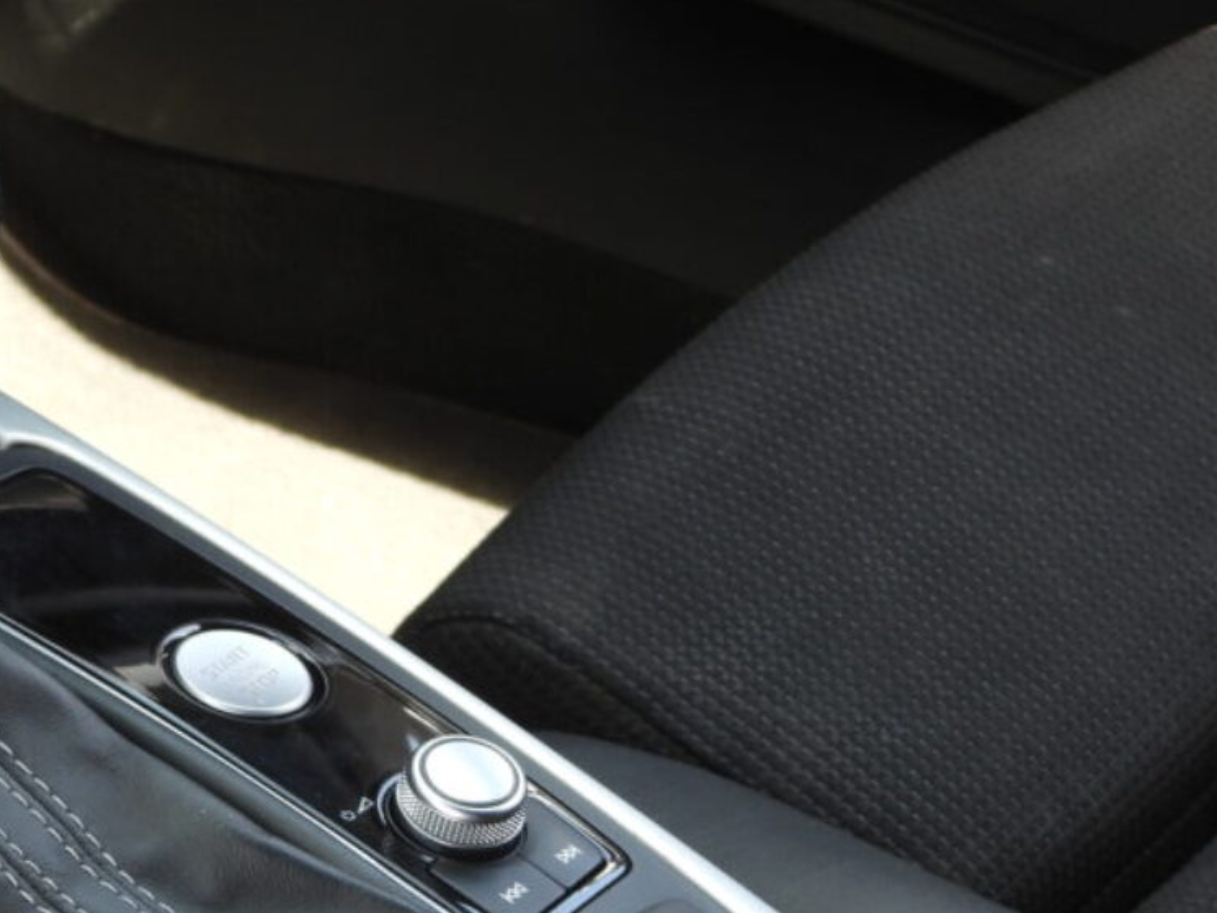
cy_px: 706
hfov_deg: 11.4
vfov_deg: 8.6
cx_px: 124
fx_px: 6048
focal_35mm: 172
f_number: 3.5
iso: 100
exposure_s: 1/60
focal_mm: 14.4
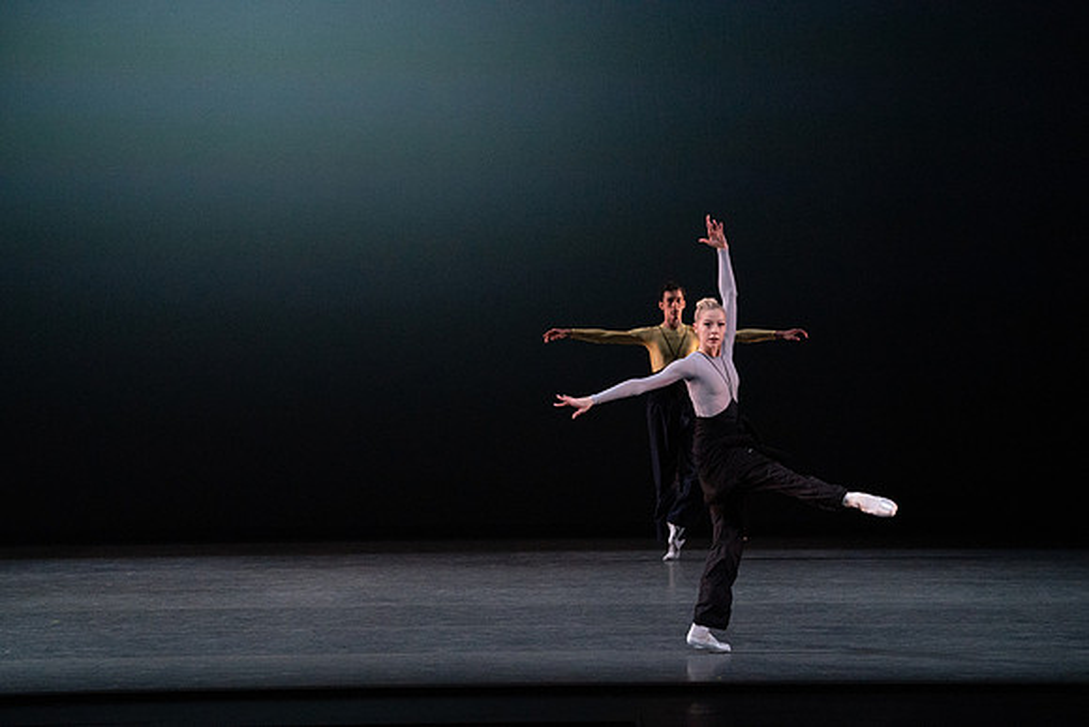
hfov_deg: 13.2
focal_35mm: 156
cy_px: 364
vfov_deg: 8.8
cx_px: 544
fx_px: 4720
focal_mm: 156
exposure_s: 1/500
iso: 12800
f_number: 8
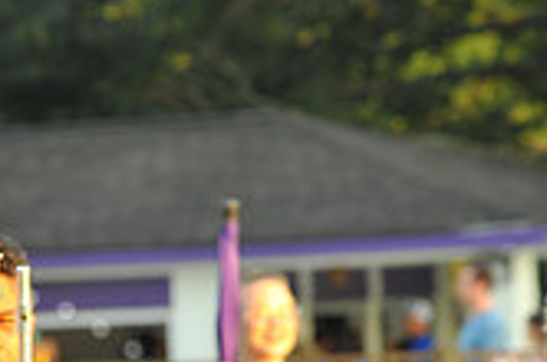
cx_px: -53
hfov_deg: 4.1
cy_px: 589
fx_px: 7704
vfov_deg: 2.7
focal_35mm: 508
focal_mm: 145
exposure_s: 1/80
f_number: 7.1
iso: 250
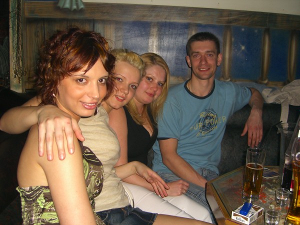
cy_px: 112
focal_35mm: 38
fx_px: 329
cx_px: 150
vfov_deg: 37.7
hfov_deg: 49.0
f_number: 2.8
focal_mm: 7.9
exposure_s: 1/60
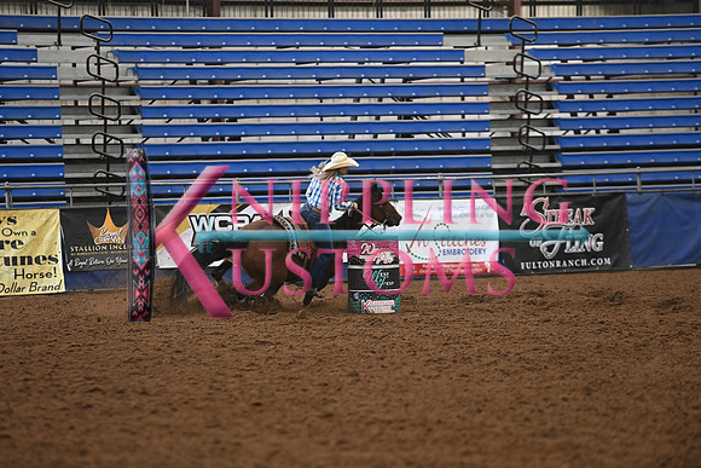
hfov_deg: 10.3
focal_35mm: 200
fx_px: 3895
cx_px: 350
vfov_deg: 6.9
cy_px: 234
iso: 3200
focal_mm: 200
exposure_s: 1/250
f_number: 4
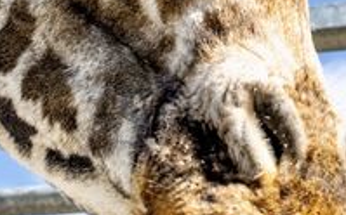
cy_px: 192
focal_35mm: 123
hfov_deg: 17.0
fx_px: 1159
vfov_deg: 10.6
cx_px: 156
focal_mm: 30
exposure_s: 1/1000
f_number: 5.6
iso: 250
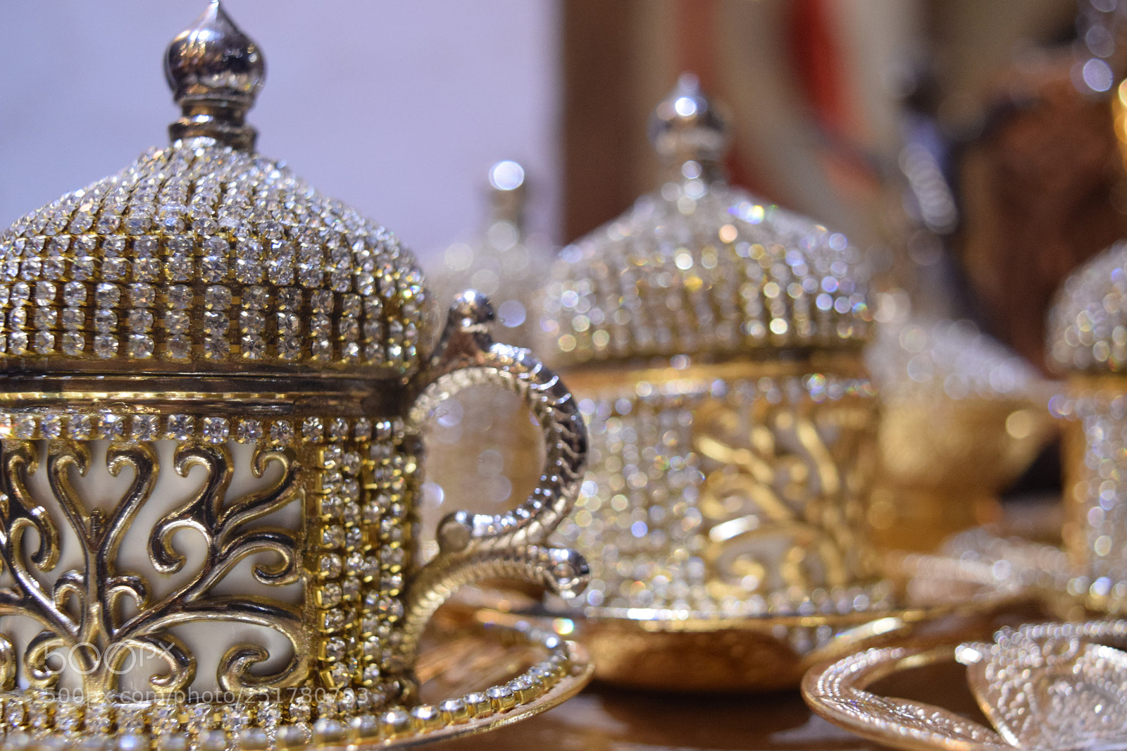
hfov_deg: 38.9
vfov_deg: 26.5
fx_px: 1596
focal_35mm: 51
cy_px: 376
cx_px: 564
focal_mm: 34
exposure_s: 1/20
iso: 1600
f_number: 5.6
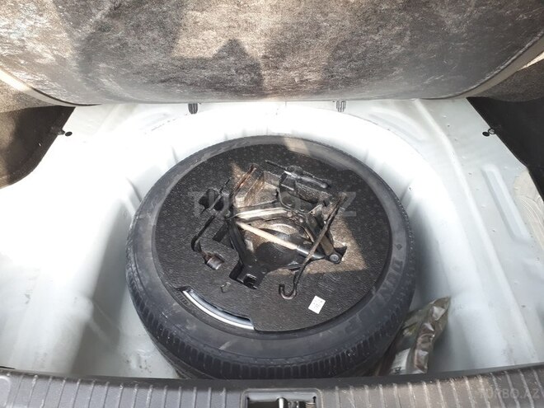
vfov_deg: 51.4
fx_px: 424
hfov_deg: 65.3
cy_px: 204
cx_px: 272
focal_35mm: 27
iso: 50
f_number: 1.9
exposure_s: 1/50
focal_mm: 3.6
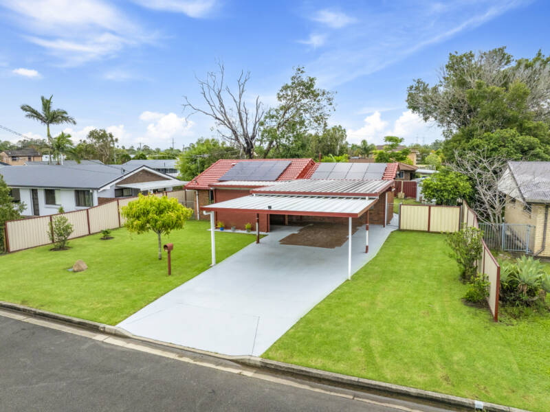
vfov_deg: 56.8
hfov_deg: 71.6
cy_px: 206
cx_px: 275
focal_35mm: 24
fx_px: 381
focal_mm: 12.29
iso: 400
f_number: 6.3
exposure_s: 1/2000
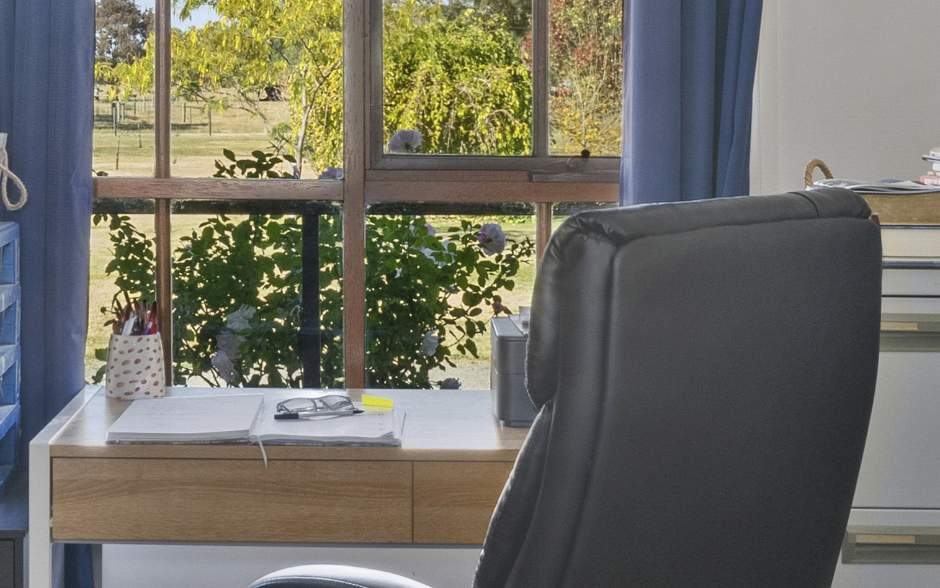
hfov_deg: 30.0
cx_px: 323
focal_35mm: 68
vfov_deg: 19.0
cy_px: 146
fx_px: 1742
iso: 320
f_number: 11
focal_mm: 12
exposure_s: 1/160
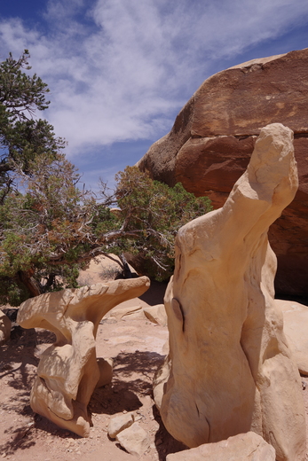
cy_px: 230
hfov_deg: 43.6
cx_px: 154
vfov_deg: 61.9
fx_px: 385
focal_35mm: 30
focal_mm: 30
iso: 100
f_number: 8
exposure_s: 1/400
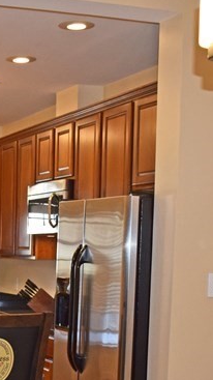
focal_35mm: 79
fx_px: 794
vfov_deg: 26.2
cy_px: 325
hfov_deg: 14.7
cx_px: -47
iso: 800
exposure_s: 1/80
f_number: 4.5
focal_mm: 18
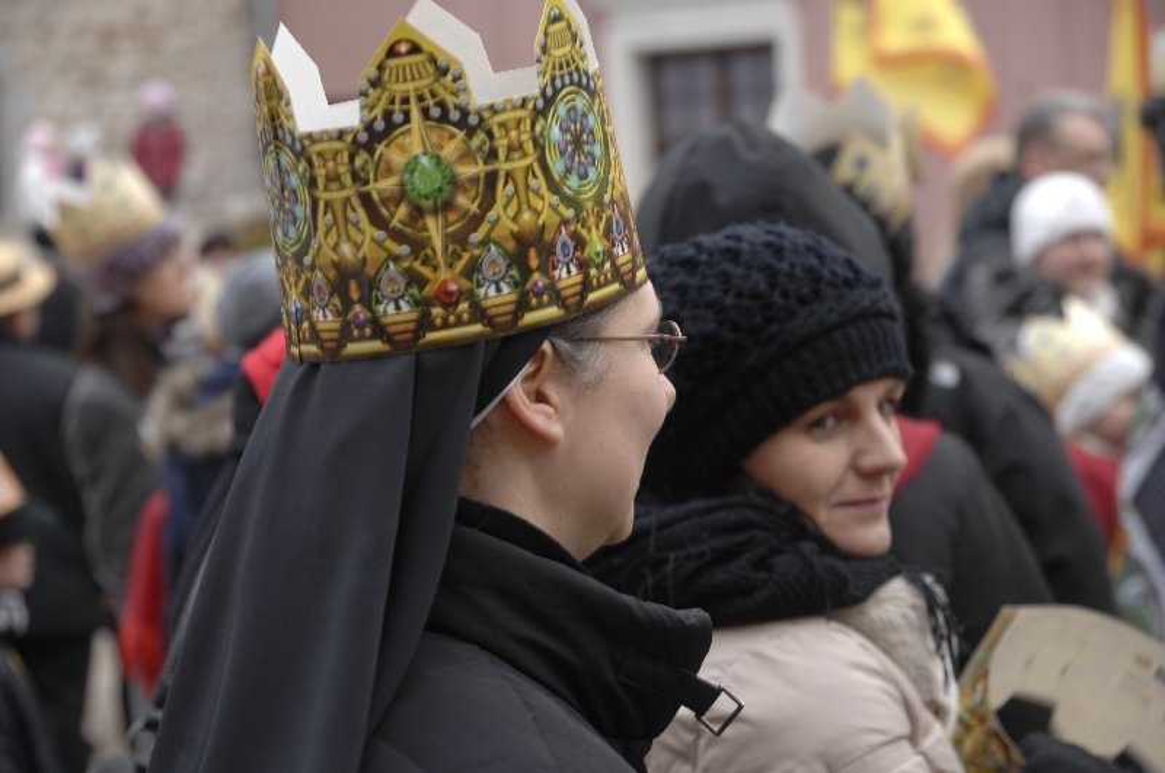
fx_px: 4120
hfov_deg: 16.1
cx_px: 582
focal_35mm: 128
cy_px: 386
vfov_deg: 10.7
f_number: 5.3
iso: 100
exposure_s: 1/30
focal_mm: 85
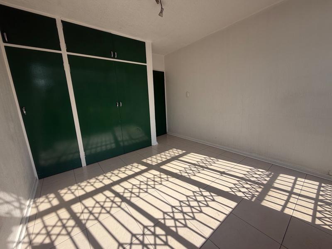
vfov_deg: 85.7
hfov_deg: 102.1
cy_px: 124
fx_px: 134
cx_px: 166
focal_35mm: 14
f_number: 2.2
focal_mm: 2.22
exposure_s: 1/770
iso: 32
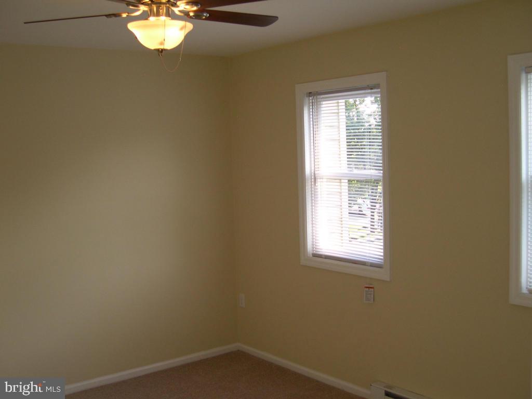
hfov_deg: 49.0
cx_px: 266
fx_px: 584
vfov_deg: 37.7
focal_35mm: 38
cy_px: 200
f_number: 2.8
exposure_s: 1/72.2
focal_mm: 8
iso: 100
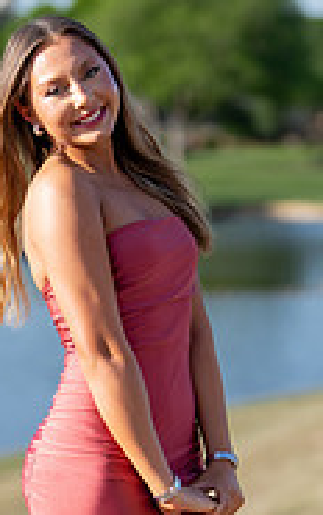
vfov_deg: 11.1
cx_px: 227
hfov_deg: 7.0
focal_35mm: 187
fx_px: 2628
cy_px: 466
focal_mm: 50
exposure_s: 1/6400
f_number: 1.2
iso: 100
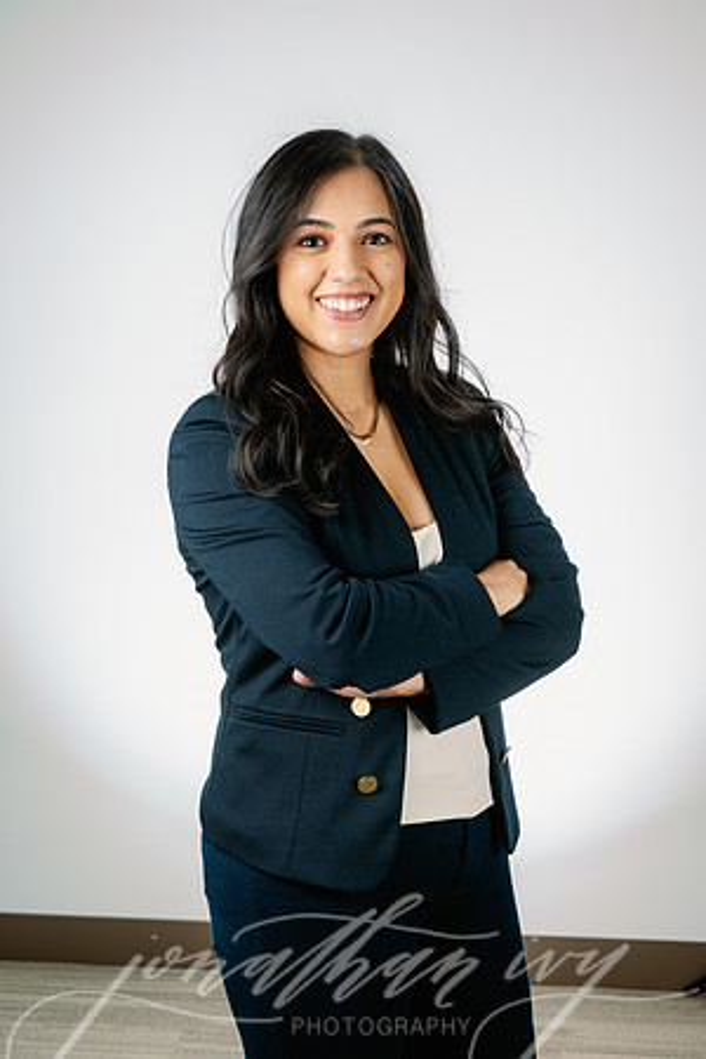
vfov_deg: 28.8
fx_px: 2059
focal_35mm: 70
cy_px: 530
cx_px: 353
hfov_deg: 19.5
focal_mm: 70
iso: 125
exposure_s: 1/160
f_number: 8
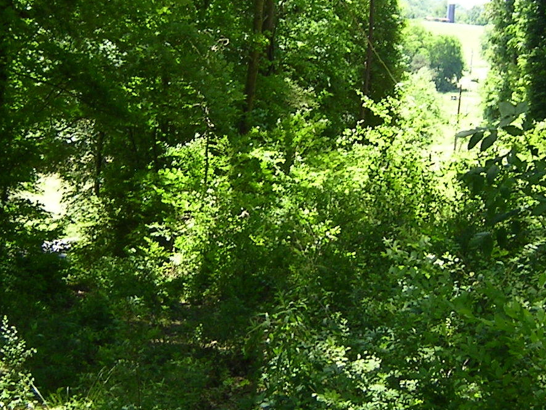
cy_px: 185
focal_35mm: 83
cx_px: 237
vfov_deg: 17.8
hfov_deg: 23.5
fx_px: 1309
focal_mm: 5.6
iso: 50
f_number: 2.8
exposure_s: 1/132
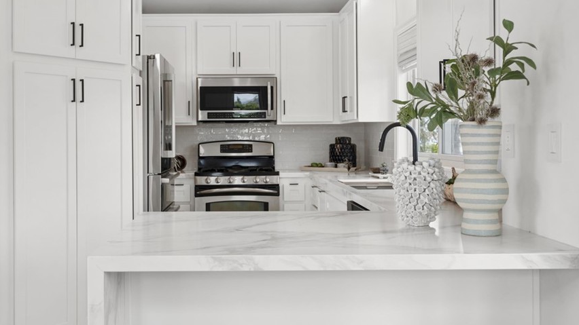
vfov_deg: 30.4
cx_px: 248
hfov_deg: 51.4
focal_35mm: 39
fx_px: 599
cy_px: 133
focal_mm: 31
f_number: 9
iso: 125
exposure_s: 1/25
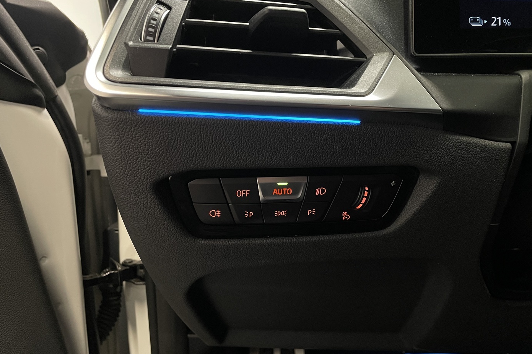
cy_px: 193
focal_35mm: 28
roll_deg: +2.6
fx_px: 414
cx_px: 265
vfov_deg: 46.3
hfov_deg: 65.5
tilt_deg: -13.1
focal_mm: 4.2
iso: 500
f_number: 1.6
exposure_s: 1/33
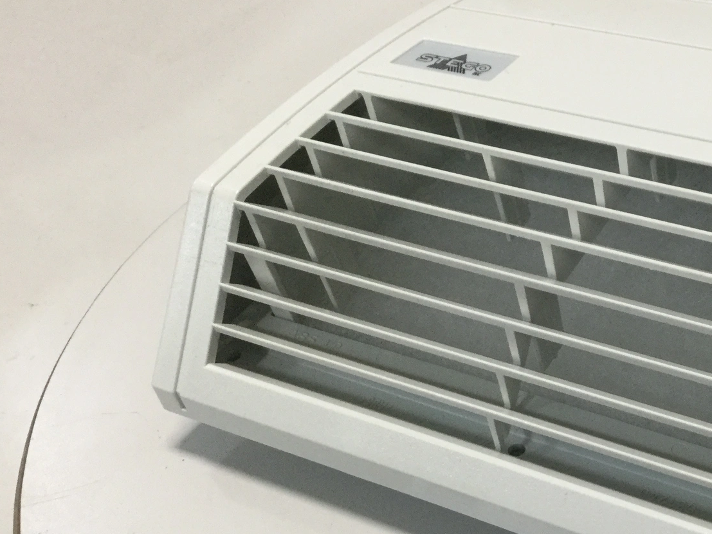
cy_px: 405
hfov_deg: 33.0
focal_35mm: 56
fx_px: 1152
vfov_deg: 25.8
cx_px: 610
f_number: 2.4
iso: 50
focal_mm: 3.3
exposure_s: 1/30
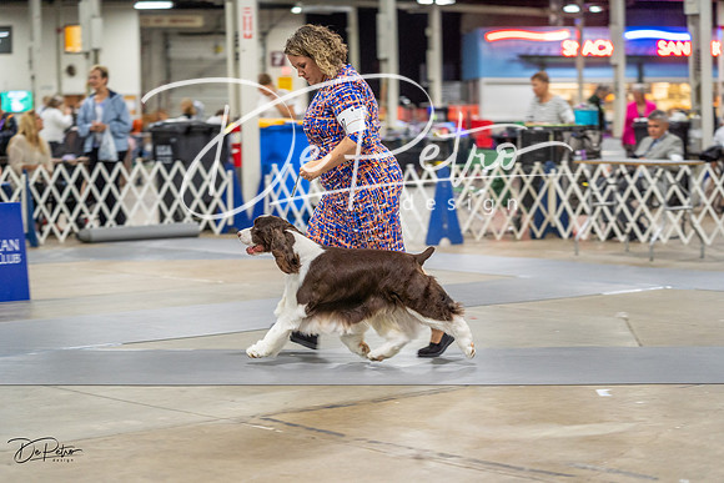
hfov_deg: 23.1
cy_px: 242
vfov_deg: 15.5
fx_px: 1770
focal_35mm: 88
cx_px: 362
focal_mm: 88
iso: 2000
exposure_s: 1/160
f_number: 2.8
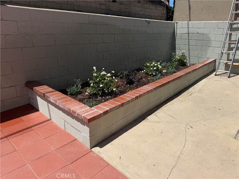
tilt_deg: -20.2
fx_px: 166
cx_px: 120
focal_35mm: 24
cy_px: 90
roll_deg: +1.2
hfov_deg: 71.6
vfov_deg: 56.8
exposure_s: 1/6173
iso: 80
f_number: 1.78
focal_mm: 6.76
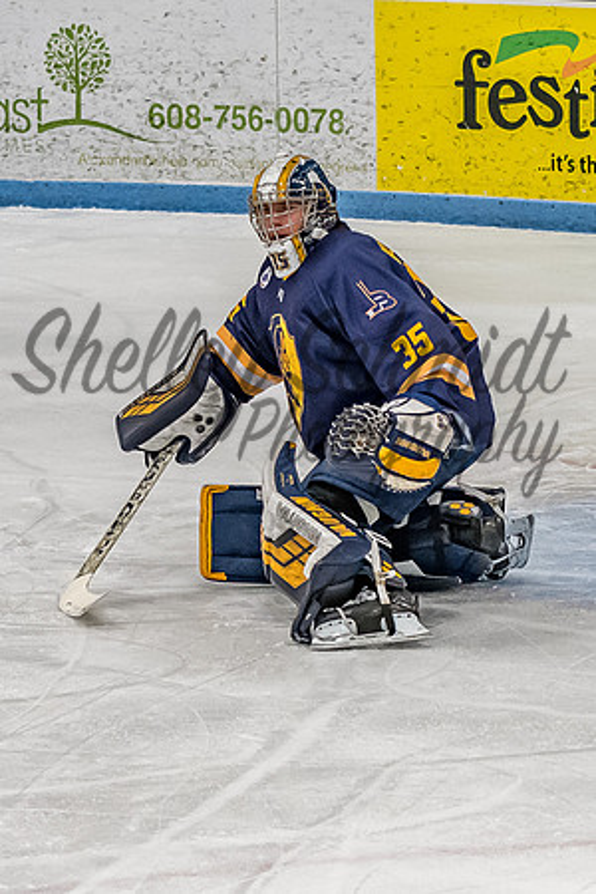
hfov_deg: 5.4
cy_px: 356
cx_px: 319
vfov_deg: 8.1
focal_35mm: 255
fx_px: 6326
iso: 1600
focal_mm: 75
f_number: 3.2
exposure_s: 1/800
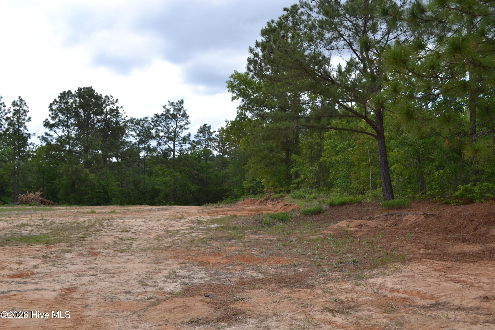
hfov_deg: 53.1
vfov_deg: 36.9
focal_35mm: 36
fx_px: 495
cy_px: 165
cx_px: 248
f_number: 6.3
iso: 100
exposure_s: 1/200
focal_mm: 24
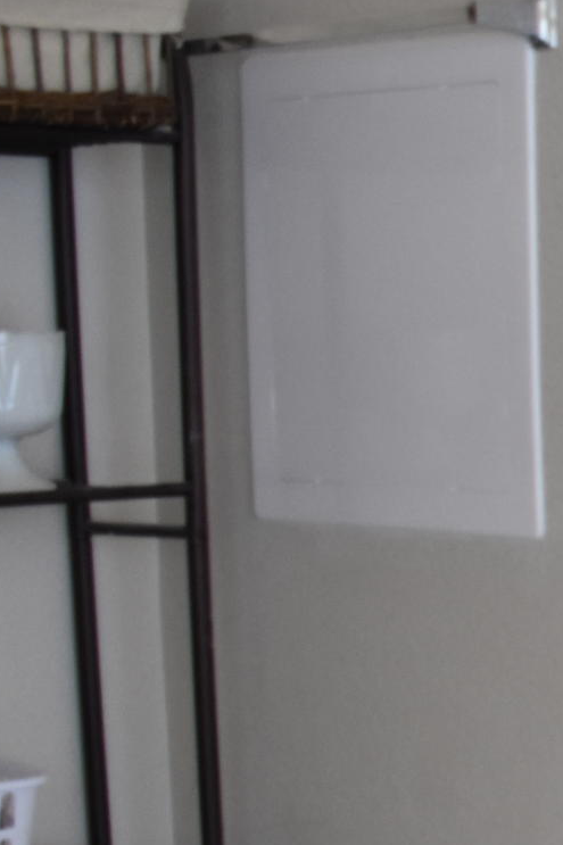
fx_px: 2558
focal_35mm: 109
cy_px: 597
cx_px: 1580
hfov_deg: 10.0
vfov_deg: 18.7
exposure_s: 1/100
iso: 800
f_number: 5
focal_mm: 18
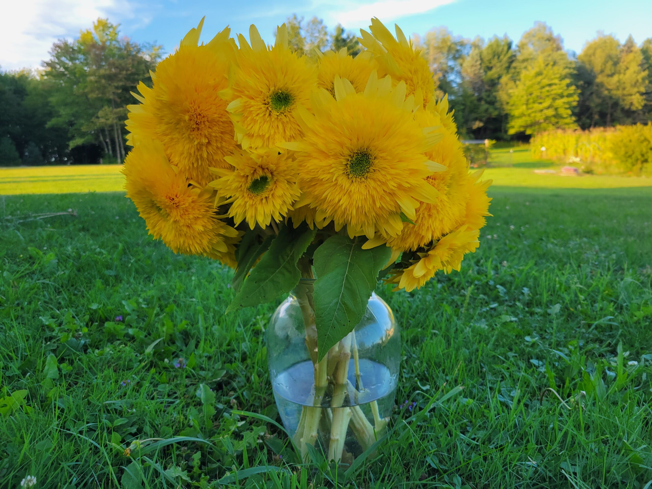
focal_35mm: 26
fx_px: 490
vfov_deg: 53.1
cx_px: 326
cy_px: 244
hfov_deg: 67.3
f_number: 1.8
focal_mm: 5.4
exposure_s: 1/229
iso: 40
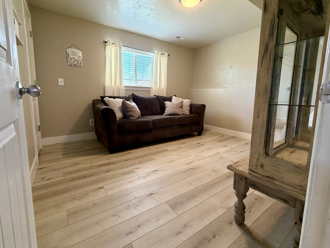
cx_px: 162
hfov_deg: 94.5
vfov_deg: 78.0
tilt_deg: -6.9
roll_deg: +0.2
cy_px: 114
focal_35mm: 16
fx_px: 153
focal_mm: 2.22
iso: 250
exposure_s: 1/60
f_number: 2.2
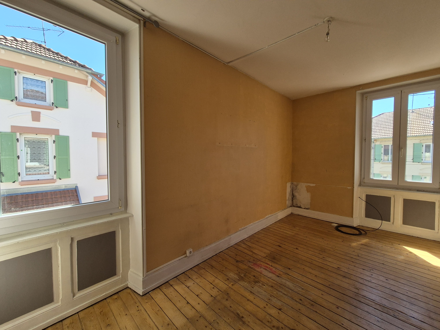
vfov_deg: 89.9
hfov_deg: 106.2
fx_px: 165
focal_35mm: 13
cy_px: 165
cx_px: 220
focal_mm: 2.2
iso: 125
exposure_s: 1/718
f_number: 2.2
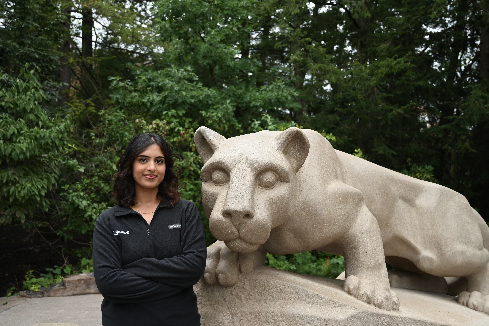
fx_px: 468
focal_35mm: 34
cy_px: 163
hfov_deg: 55.1
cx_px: 244
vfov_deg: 38.3
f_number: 4
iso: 220
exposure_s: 1/40
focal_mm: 34.5
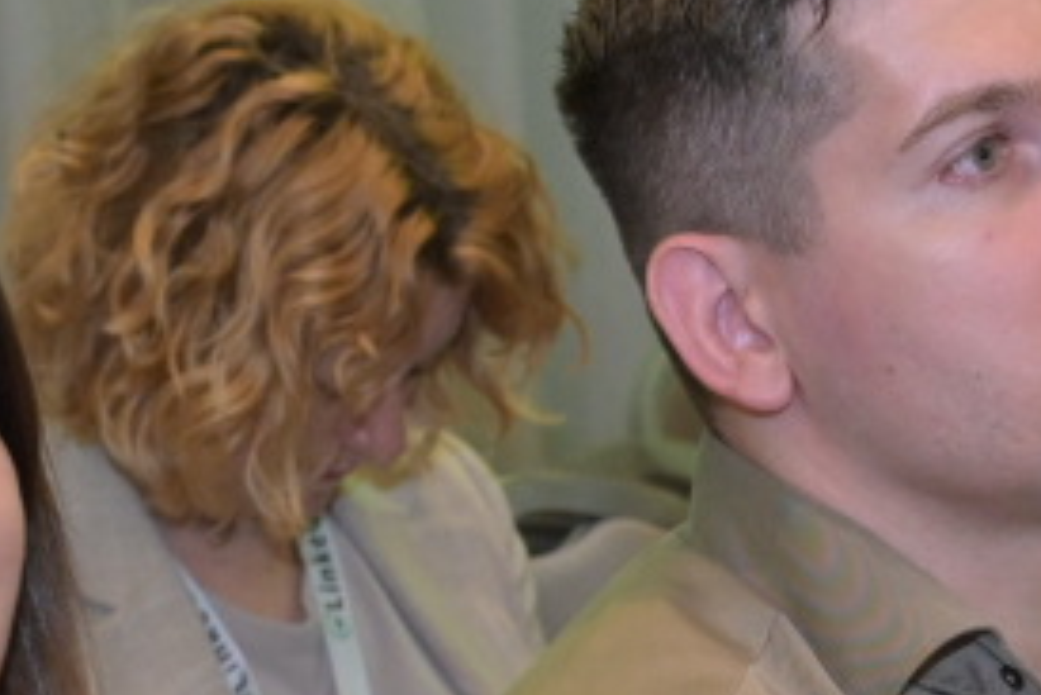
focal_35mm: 195
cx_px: 1455
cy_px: 1200
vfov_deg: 6.9
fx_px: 5641
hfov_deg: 10.3
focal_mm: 33
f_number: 5
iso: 2200
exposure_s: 1/60
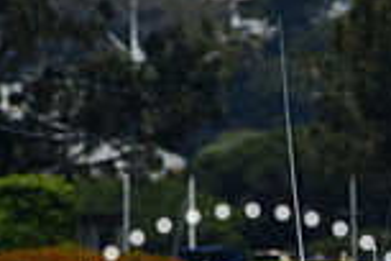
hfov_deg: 1.2
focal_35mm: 1705
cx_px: 248
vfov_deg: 0.8
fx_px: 18517
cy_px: 444
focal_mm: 300
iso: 200
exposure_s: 1/1600
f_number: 7.1
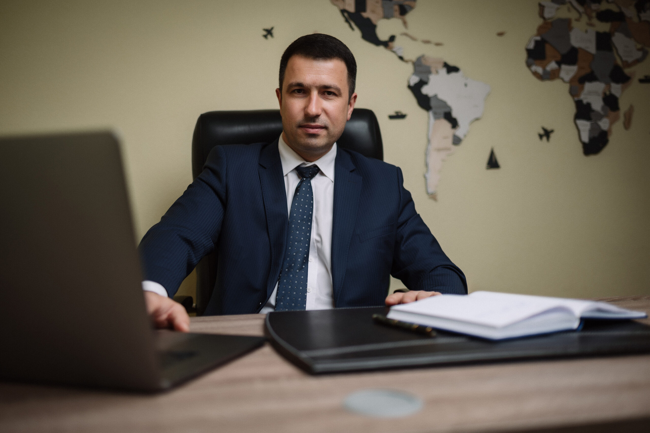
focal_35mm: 35
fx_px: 631
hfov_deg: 54.5
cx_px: 325
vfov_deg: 37.8
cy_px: 216
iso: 100
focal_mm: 35
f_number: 2
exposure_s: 1/160
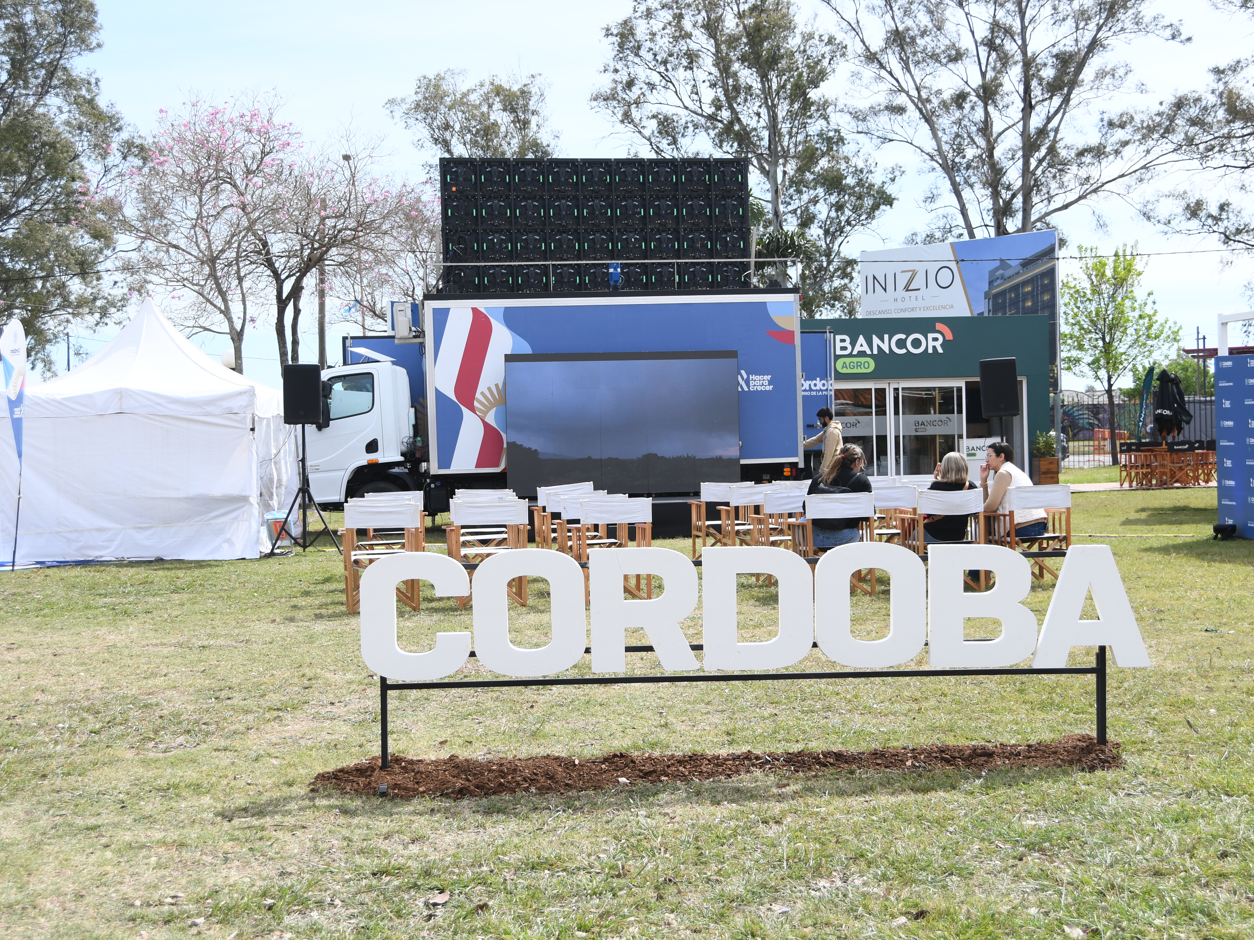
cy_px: 467
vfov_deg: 30.9
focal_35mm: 47
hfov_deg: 40.4
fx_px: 1703
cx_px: 676
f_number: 5
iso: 250
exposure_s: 1/1250
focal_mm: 29
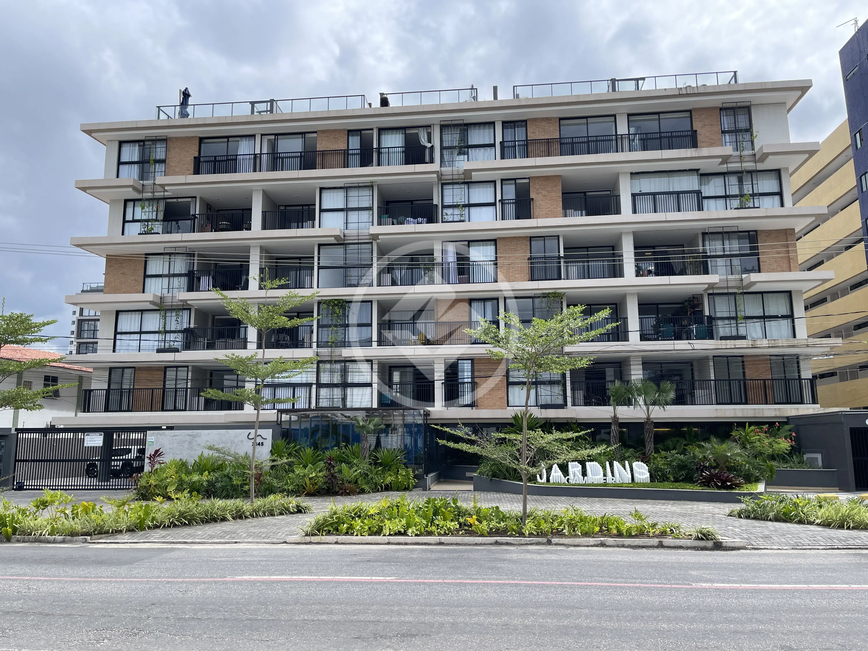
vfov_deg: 54.9
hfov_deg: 69.4
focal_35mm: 25
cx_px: 434
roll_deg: +0.0
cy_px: 326
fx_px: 627
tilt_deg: +8.3
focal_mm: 5.1
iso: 32
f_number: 1.6
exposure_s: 1/2247
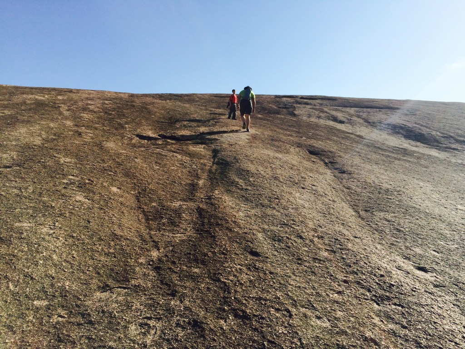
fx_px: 390
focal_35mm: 29
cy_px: 174
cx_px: 232
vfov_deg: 48.2
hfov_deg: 61.7
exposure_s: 1/2933
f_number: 2.2
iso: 32
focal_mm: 4.15
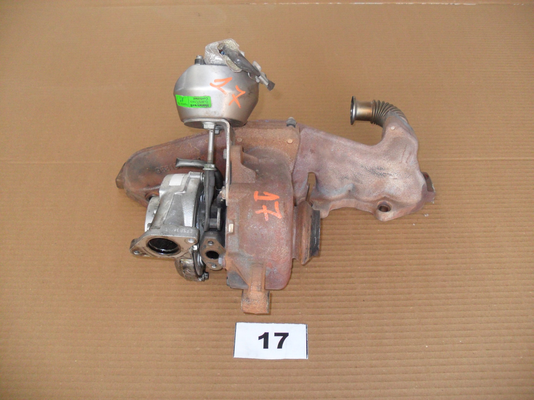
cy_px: 200
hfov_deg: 52.6
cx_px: 267
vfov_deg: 40.7
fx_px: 540
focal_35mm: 35
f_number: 3
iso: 200
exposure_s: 1/45
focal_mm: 6.3
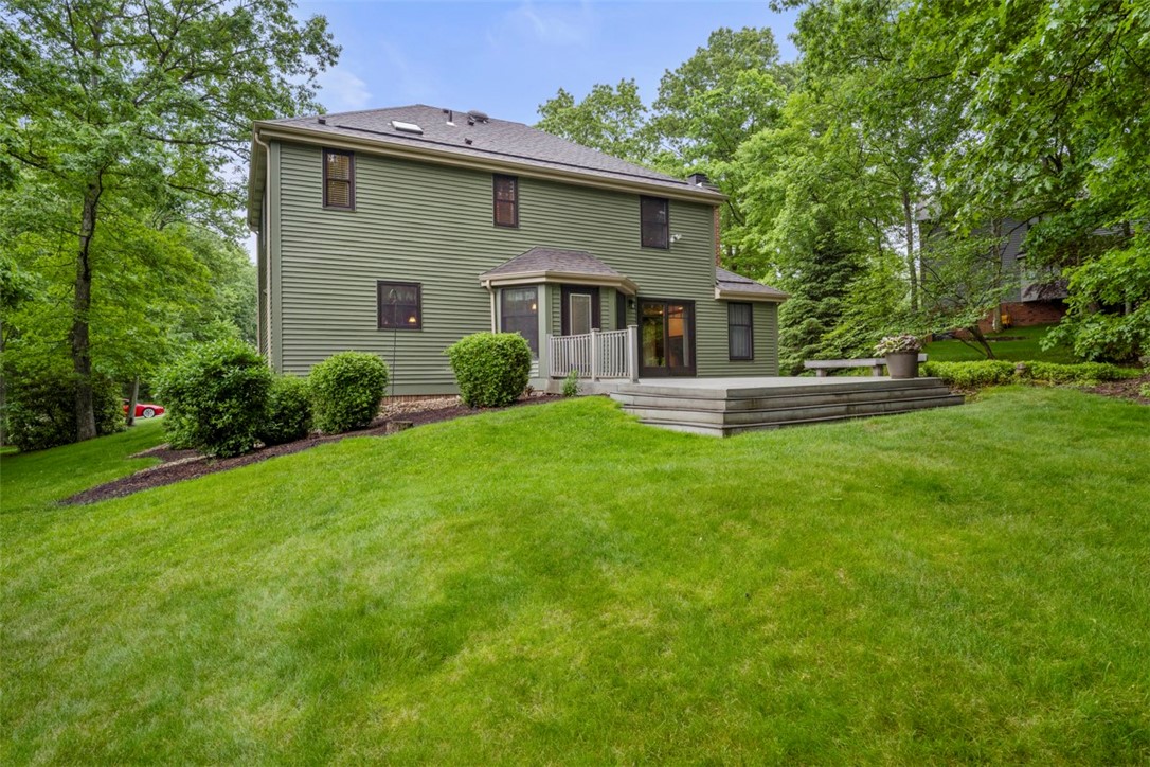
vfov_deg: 63.2
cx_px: 575
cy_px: 384
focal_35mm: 20
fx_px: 623
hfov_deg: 85.4
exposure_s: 1/60
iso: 400
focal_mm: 19.5
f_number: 8
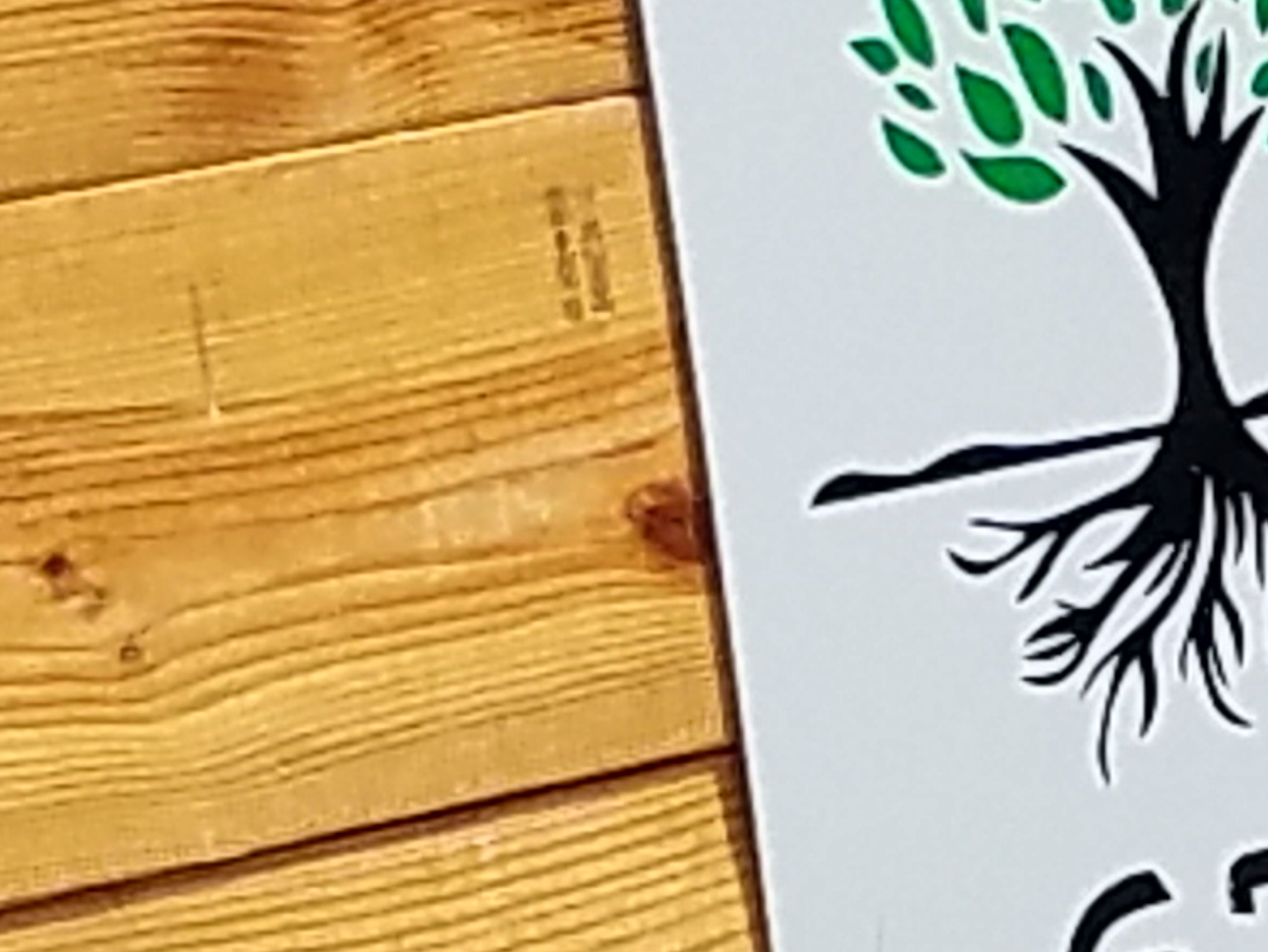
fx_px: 5093
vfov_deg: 10.4
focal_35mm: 139
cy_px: 1317
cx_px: 1820
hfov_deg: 13.5
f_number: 1.7
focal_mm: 4.2
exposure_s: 1/2904
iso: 40
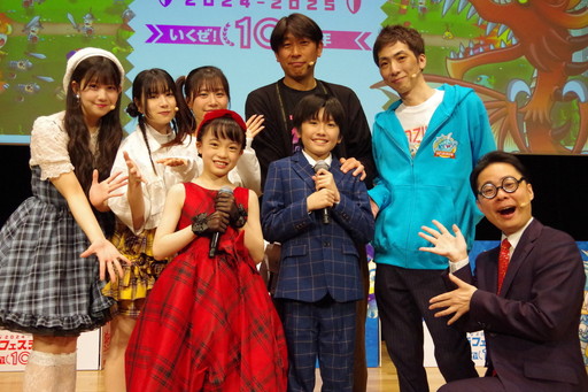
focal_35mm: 36
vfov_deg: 36.8
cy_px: 196
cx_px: 294
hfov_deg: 53.1
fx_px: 588
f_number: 5.6
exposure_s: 1/500
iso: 3200
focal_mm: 24
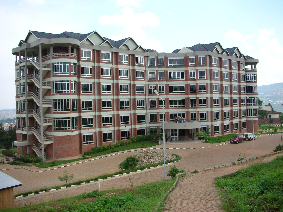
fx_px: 286
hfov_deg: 52.6
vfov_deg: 40.7
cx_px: 142
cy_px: 106
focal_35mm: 35
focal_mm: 5.8
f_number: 8.5
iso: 50
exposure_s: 1/46.1
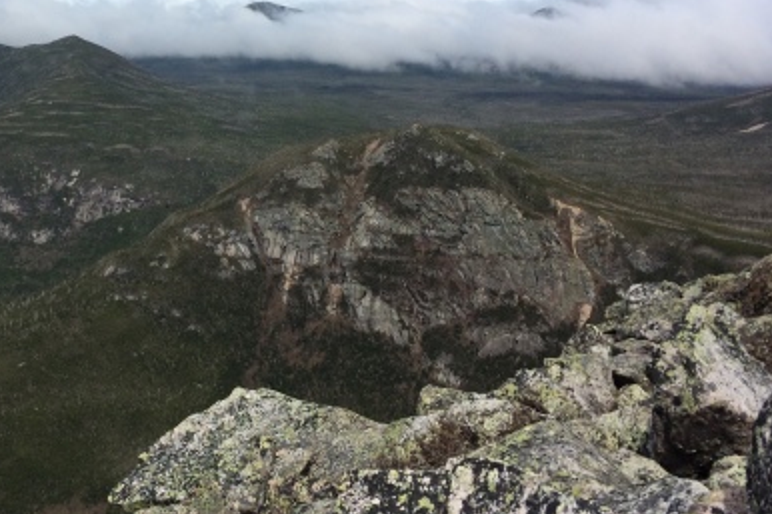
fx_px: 1072
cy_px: 96
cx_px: 198
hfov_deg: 38.6
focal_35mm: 50
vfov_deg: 26.4
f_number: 2.2
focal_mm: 4.15
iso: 32
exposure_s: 1/3165
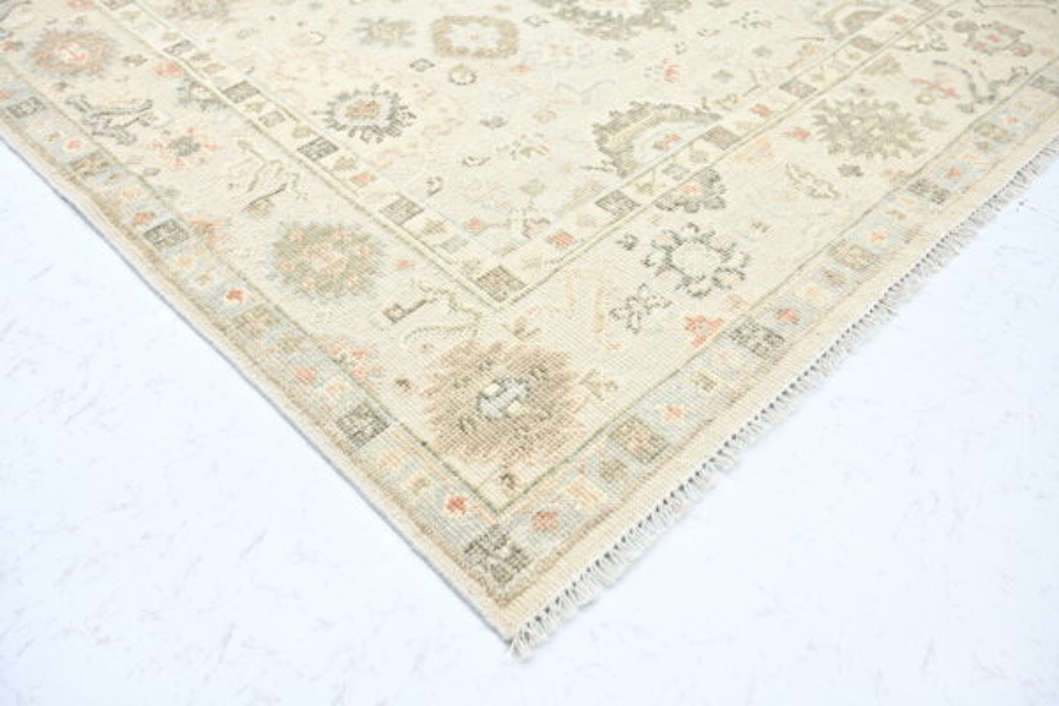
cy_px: 353
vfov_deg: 43.6
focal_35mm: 30
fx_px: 882
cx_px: 530
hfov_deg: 61.9
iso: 125
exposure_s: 1/25
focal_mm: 30
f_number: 4.5
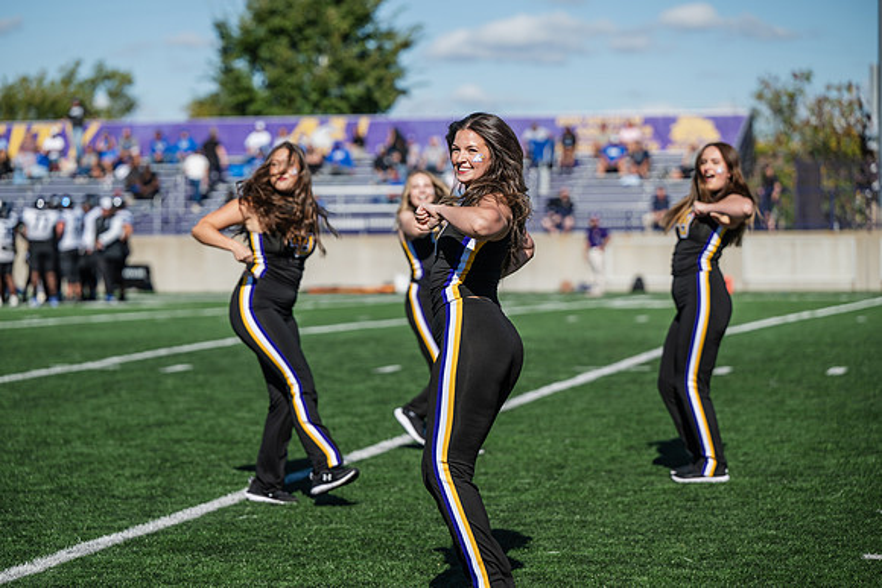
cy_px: 294
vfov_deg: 12.5
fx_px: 2696
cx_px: 441
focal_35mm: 110
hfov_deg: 18.6
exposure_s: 1/1600
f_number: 3.2
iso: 80
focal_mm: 110
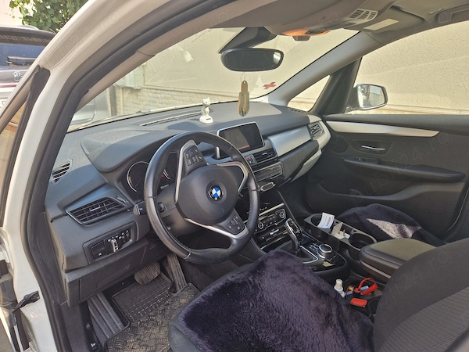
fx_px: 312
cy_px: 176
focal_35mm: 23
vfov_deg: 58.9
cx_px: 234
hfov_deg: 73.9
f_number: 1.8
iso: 50
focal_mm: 5.4
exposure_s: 1/219
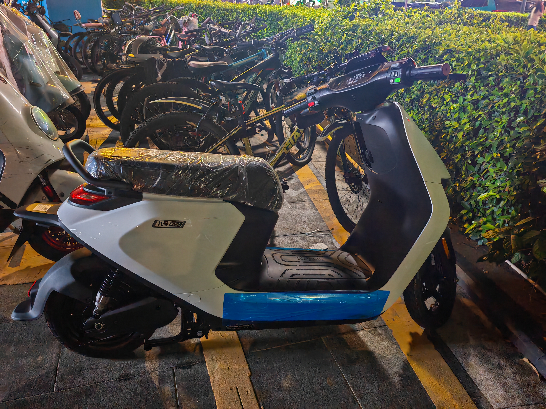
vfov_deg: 51.4
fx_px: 426
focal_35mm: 27
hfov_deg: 65.3
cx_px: 273
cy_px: 204
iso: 2500
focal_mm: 7.62
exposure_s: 1/25
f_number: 1.6
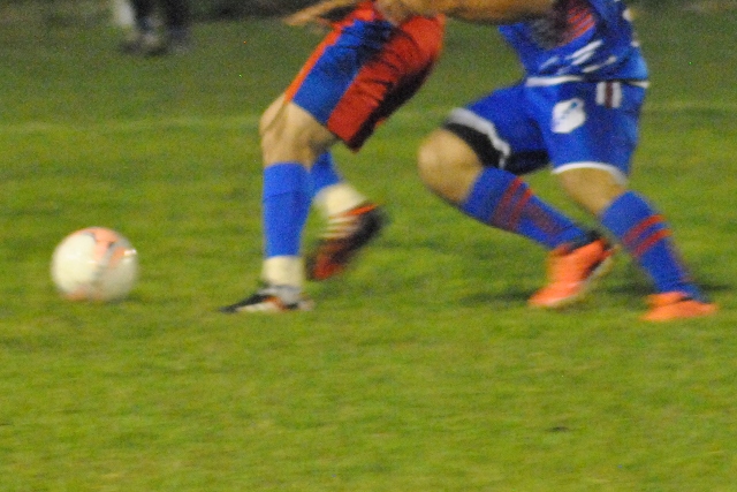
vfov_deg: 4.8
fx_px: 5836
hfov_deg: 7.2
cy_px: 246
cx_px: 368
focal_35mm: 285
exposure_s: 1/100
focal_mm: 190
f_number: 4.8
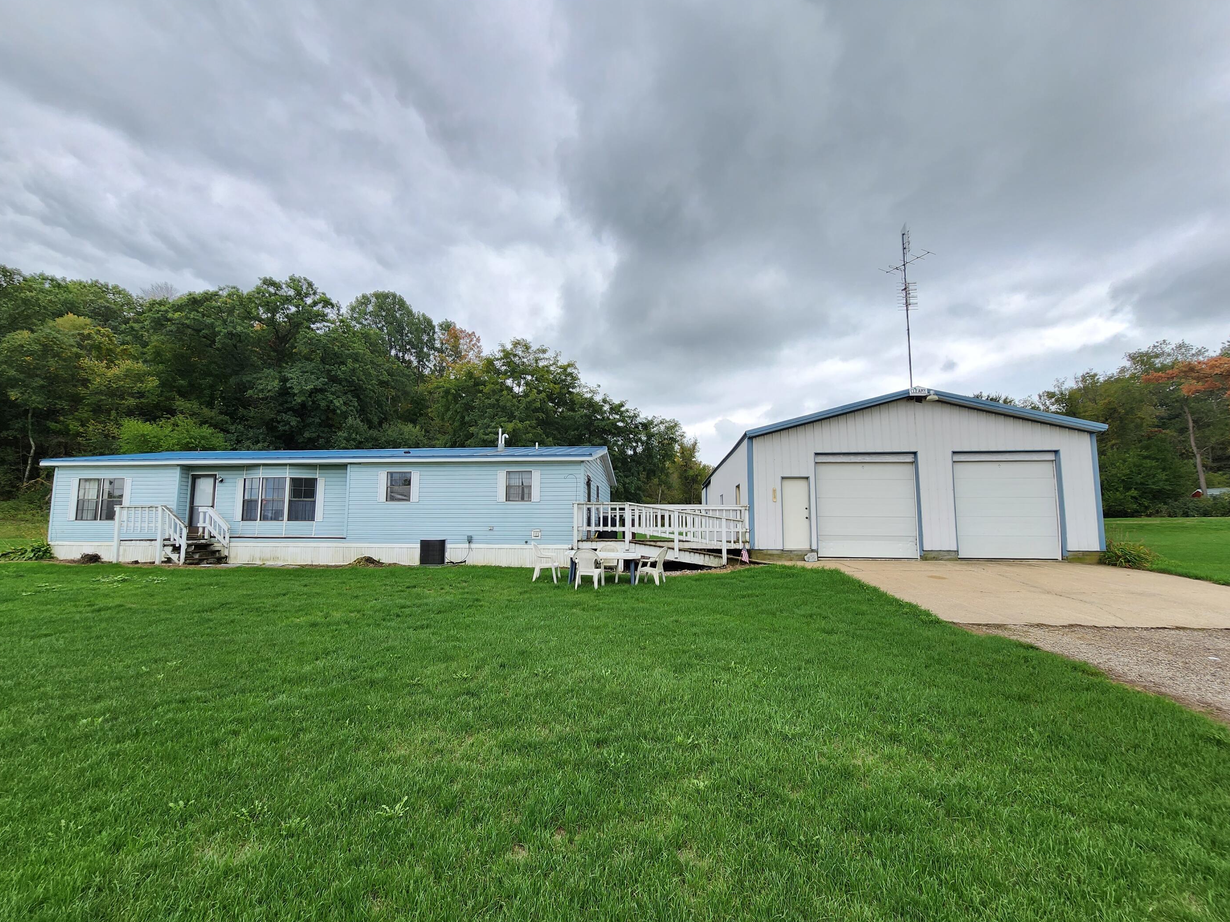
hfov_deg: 102.0
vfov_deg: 85.6
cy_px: 476
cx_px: 601
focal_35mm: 14
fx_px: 497
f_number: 2.2
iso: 50
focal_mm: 2.2
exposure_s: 1/465
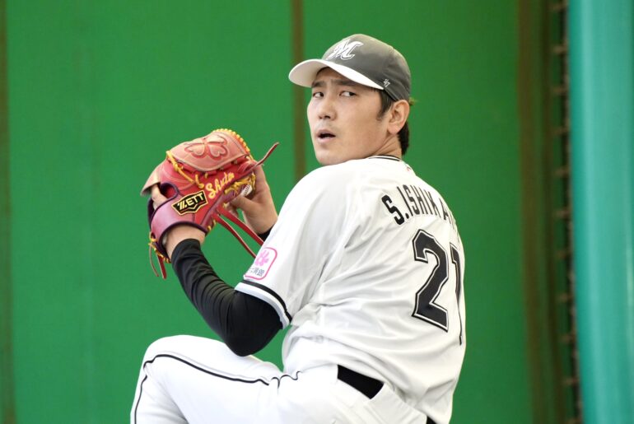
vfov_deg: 5.4
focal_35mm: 256
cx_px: 317
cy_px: 212
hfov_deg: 8.0
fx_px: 4513
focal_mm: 256
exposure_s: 1/400
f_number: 7.1
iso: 4000
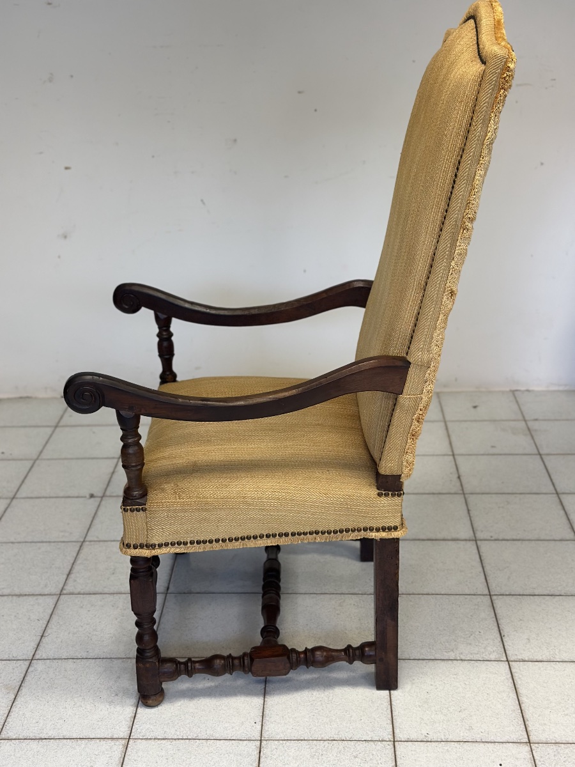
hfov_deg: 30.3
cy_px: 384
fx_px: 1063
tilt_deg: -19.5
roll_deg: +1.8
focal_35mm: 48
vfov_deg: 39.7
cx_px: 288
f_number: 1.78
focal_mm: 6.86
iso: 125
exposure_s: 1/100
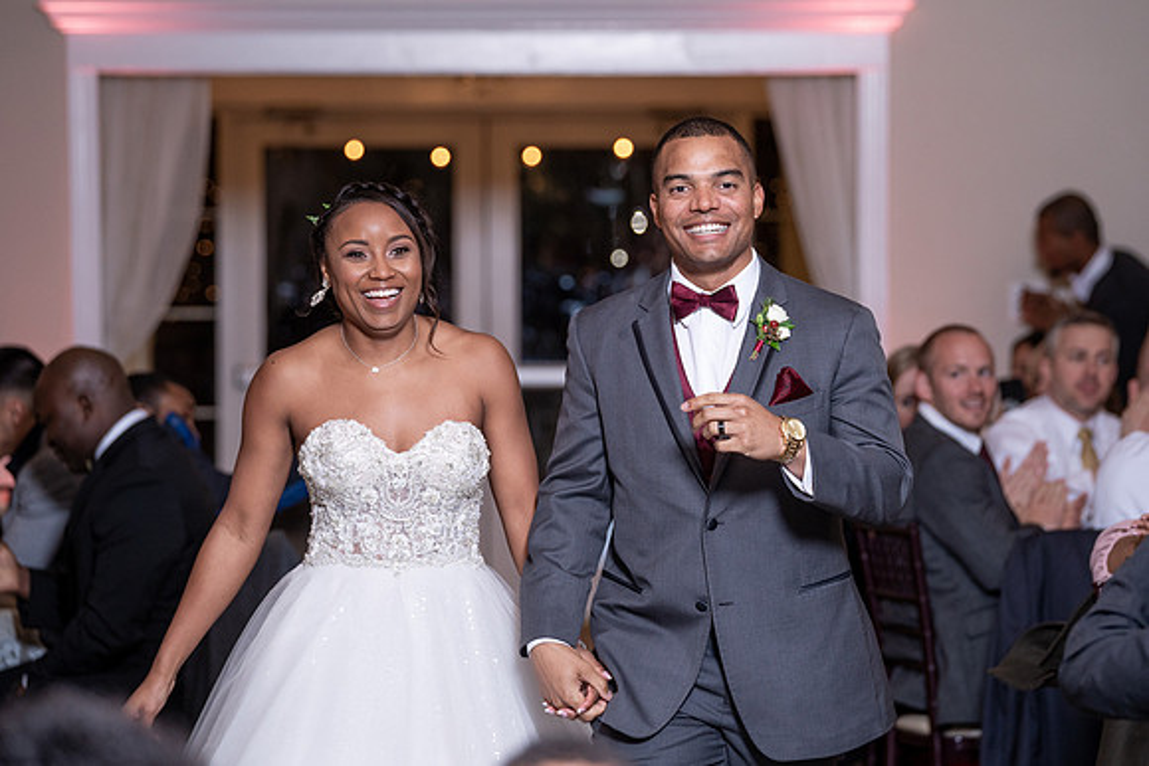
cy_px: 332
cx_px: 658
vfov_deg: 8.4
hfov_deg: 12.6
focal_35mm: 163
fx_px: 5212
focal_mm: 142
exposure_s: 1/200
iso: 800
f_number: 4
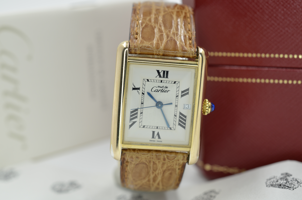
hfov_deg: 33.5
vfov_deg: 22.5
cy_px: 100
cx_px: 151
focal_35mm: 60
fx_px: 502
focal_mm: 40
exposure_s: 1/50
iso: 160
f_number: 8
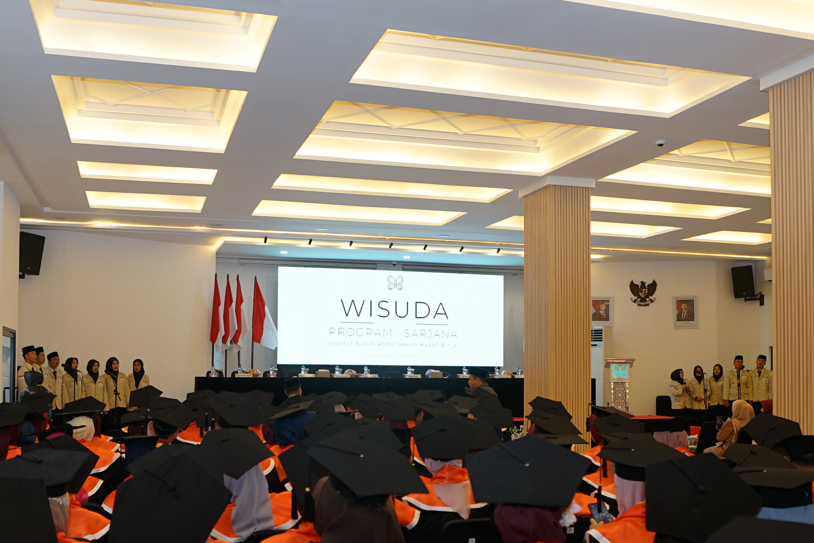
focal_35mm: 35
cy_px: 357
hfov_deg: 54.3
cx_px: 358
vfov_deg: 37.5
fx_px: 791
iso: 200
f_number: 2.8
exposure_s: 1/100
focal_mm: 16
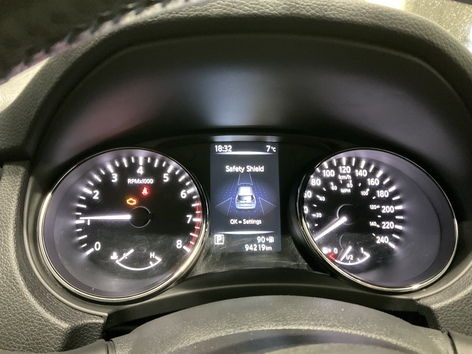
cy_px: 177
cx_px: 236
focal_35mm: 29
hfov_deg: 61.7
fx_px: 395
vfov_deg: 48.2
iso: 500
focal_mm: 3
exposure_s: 1/28
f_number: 1.8
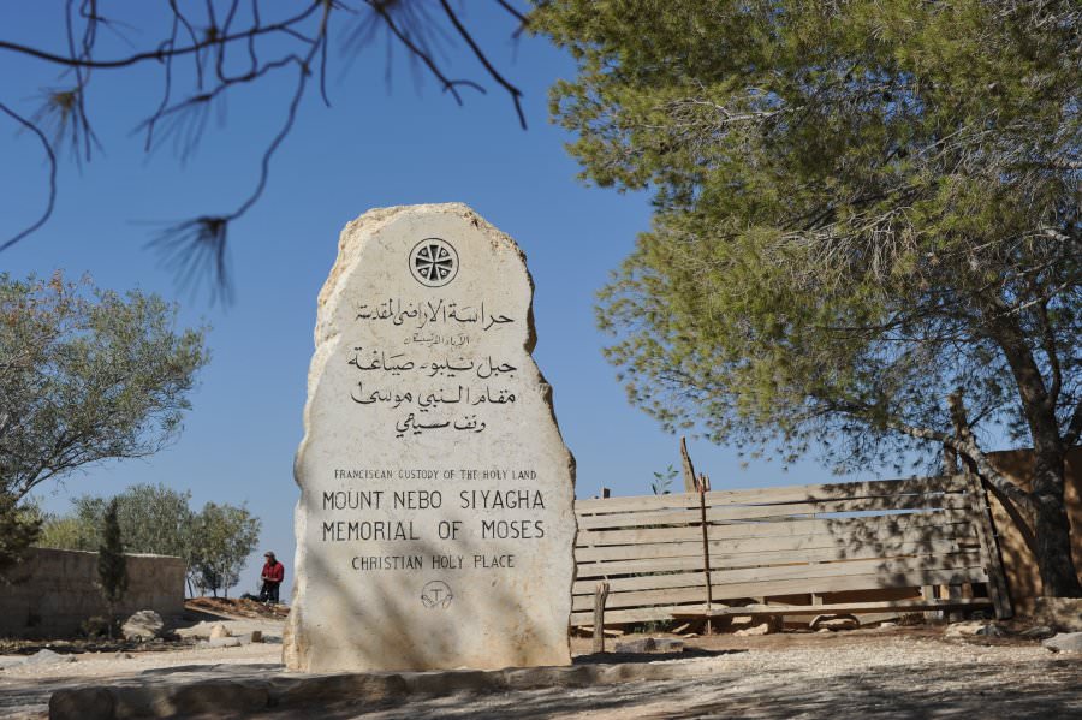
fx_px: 1682
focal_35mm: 56
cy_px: 360
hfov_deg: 35.7
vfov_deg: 24.2
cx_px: 541
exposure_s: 1/400
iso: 200
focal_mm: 56
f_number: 10
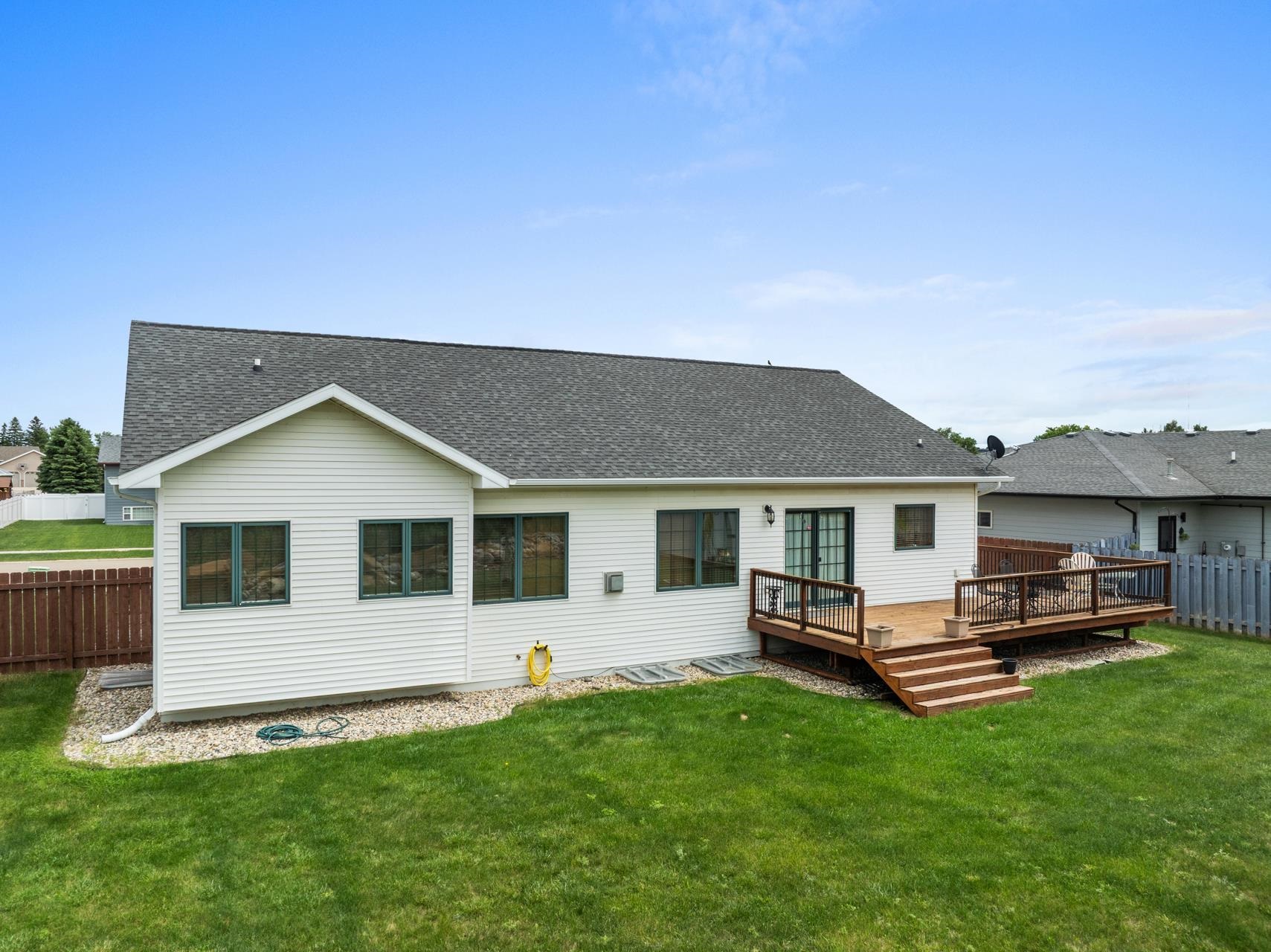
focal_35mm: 24
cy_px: 476
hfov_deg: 71.6
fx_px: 881
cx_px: 636
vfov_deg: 56.8
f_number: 7.1
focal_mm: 12.29
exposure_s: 1/400
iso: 100
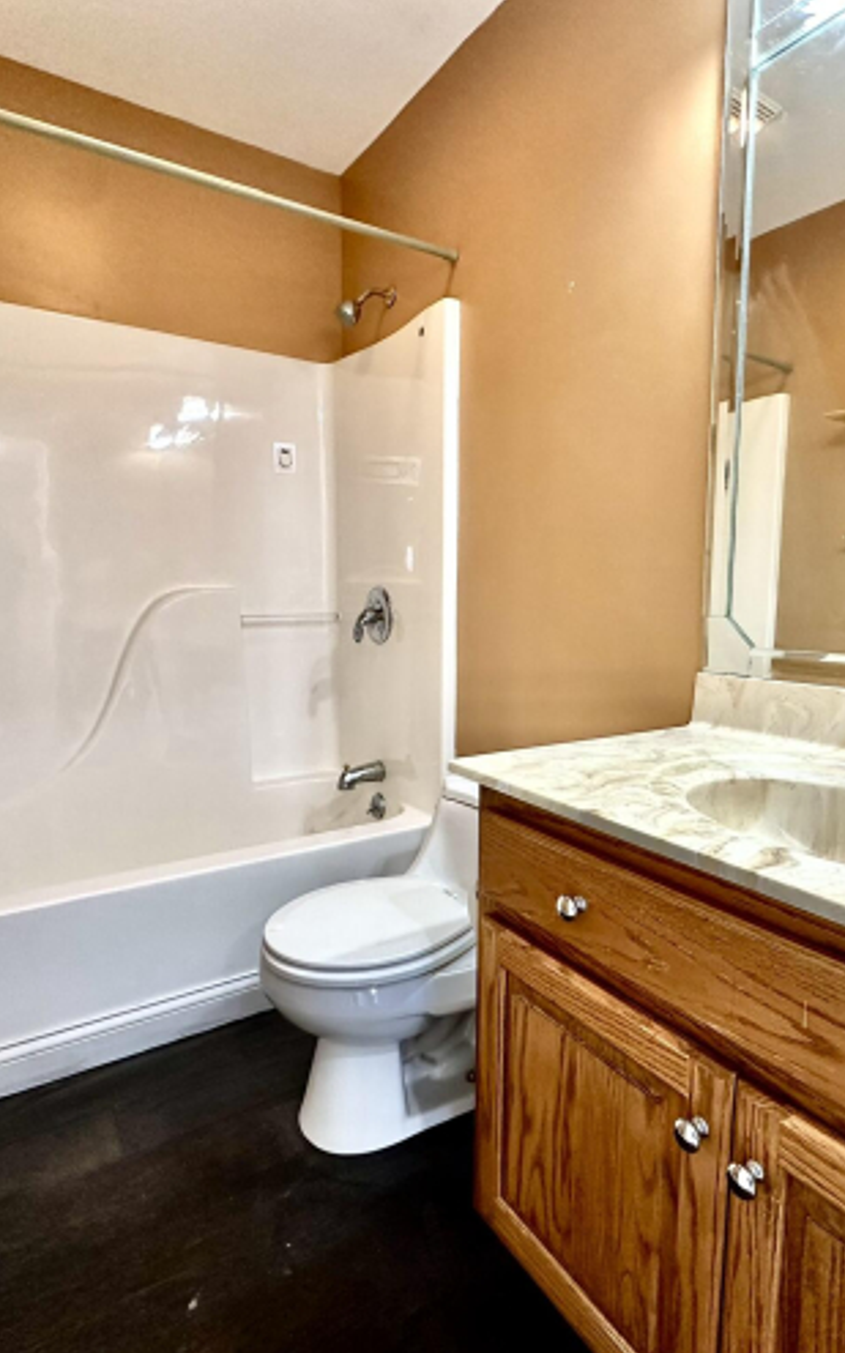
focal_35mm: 20
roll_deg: -0.5
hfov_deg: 59.4
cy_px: 681
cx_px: 483
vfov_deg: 85.1
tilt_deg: -6.6
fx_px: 738
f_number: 2.2
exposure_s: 1/120
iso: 250
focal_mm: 2.22
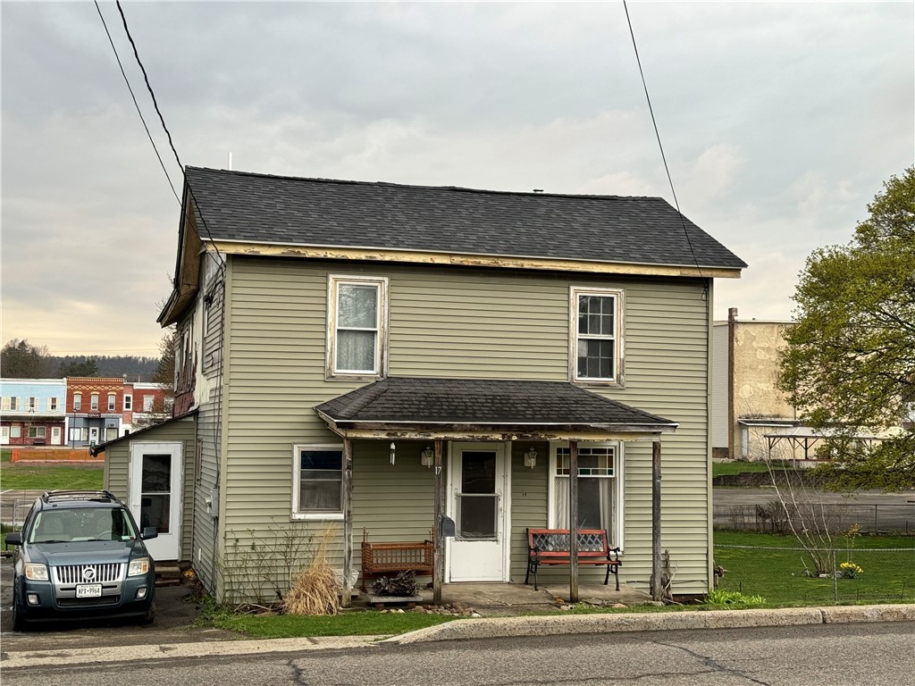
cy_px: 343
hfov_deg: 39.7
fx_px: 1269
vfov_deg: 30.3
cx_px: 458
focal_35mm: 48
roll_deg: -0.7
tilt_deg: +4.1
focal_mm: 6.86
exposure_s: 1/157
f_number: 1.78
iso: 50
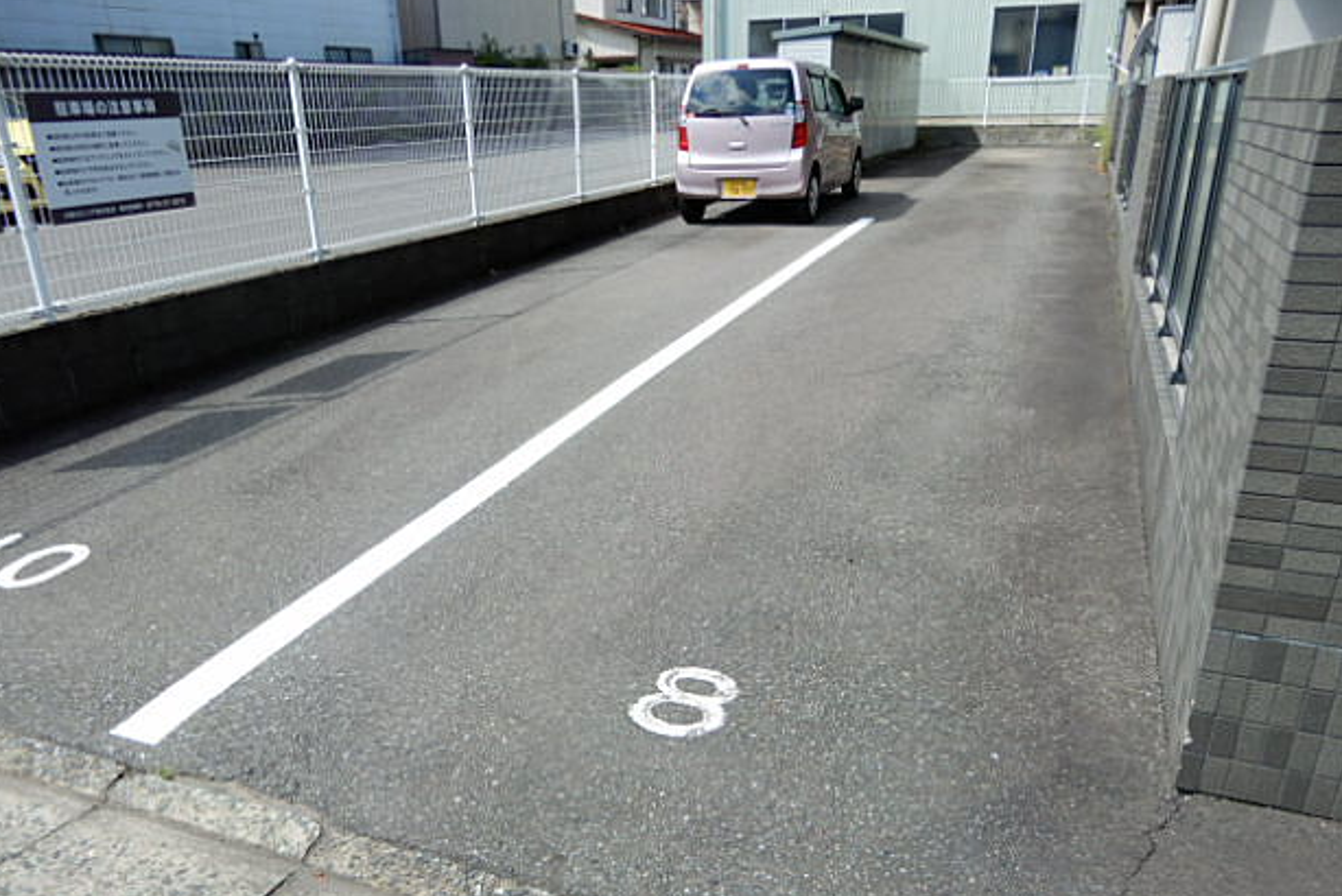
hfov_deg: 69.4
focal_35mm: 26
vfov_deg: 49.5
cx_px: 651
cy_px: 507
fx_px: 970
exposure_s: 1/500
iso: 80
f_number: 3.4
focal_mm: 4.3
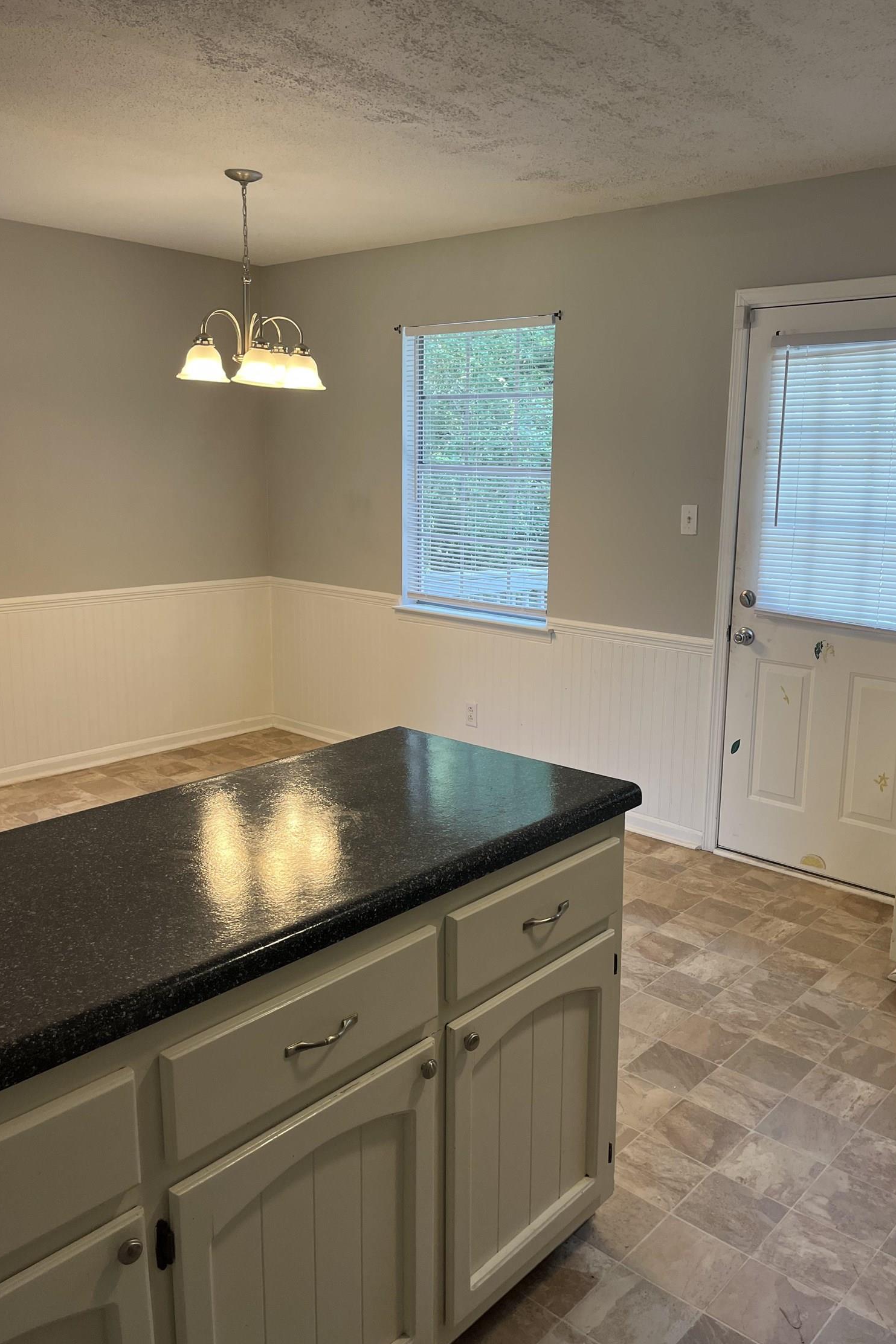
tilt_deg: -10.1
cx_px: 478
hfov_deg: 46.4
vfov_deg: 65.5
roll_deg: +0.9
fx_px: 1045
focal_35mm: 28
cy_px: 663
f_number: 1.6
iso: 80
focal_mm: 5.1
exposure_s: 1/120
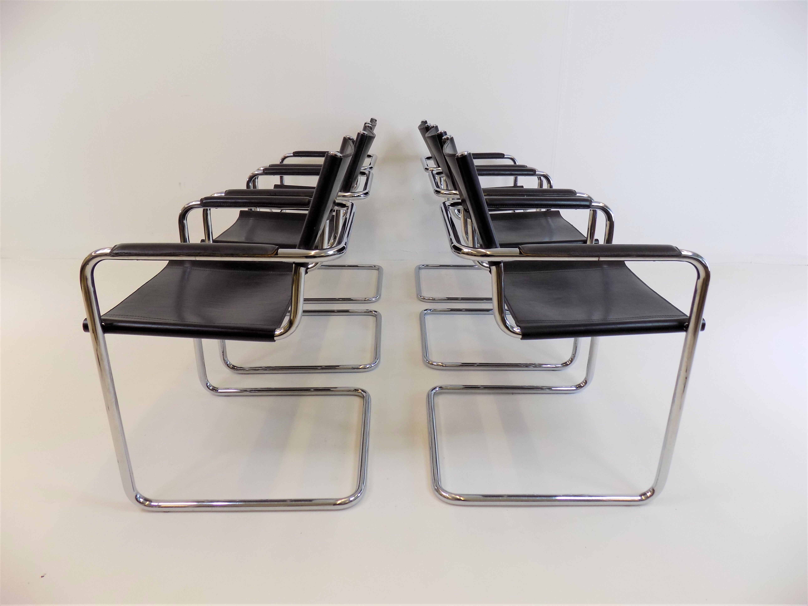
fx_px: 537
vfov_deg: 58.9
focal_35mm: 23
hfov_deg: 73.9
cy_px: 303
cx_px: 404
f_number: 3.1
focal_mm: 4
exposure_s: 1/30
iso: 80
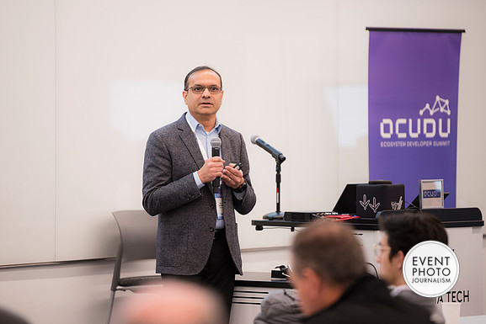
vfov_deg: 6.8
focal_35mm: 201
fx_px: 2714
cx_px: 243
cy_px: 162
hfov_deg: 10.2
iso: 1000
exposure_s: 1/160
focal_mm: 200
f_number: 2.8
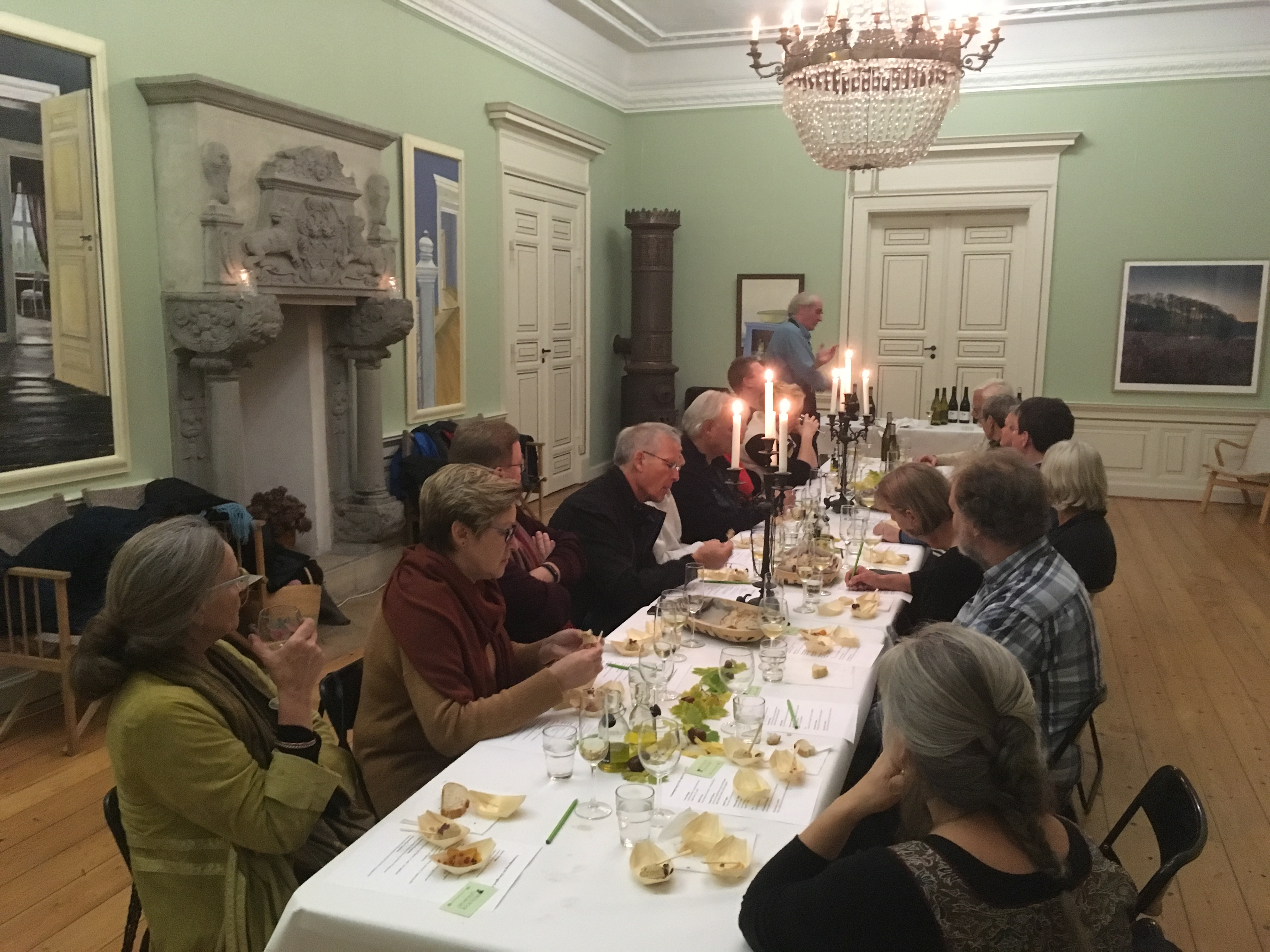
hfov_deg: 61.7
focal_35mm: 29
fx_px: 1064
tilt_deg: -9.1
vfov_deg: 48.2
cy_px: 476
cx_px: 635
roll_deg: +0.4
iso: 320
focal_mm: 4.15
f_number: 2.2
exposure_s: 1/17
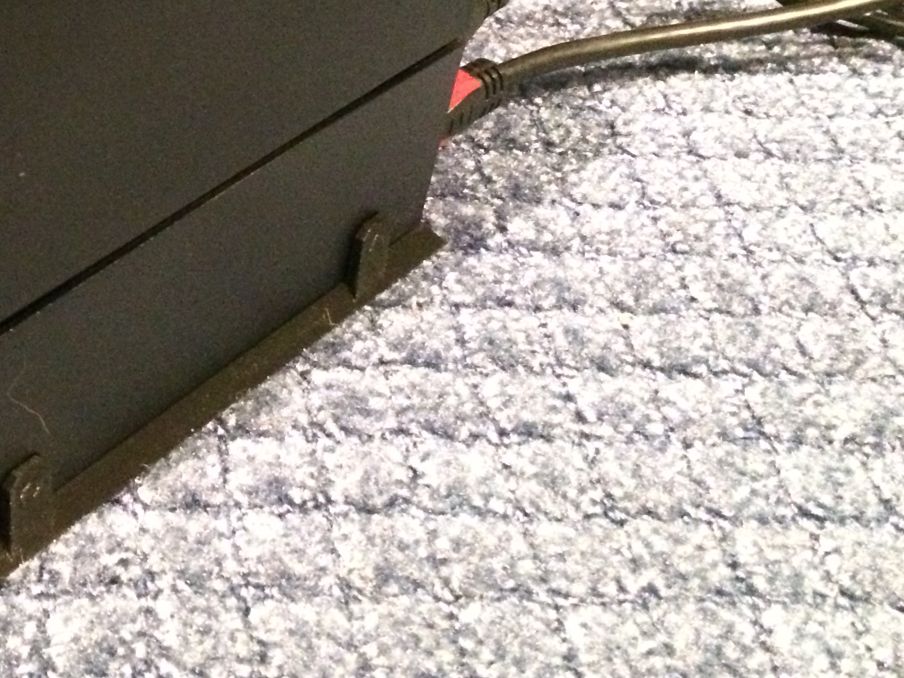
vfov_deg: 24.1
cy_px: 64
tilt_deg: -33.1
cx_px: 54
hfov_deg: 30.9
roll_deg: -1.9
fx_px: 1541
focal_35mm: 59
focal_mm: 4.15
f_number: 2.2
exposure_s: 1/17
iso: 1000
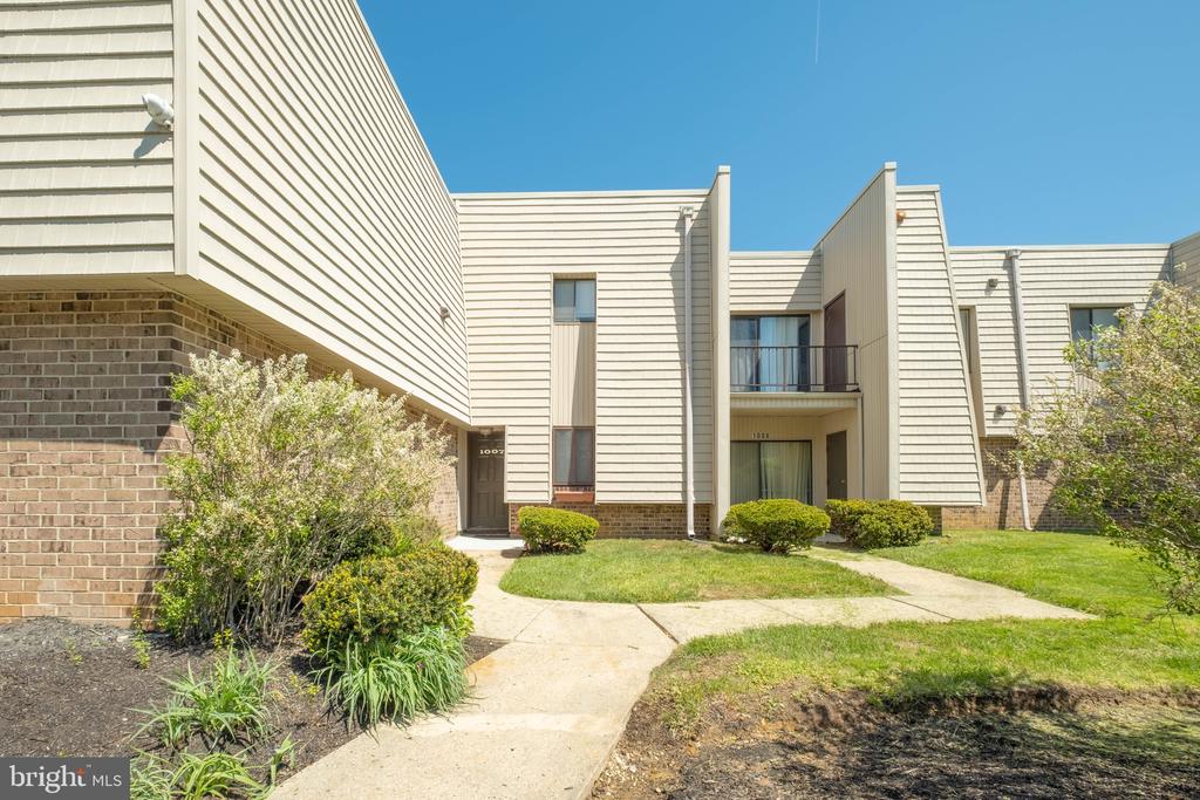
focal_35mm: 15
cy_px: 400
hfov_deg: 100.4
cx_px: 600
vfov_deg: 77.3
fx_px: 500
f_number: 8
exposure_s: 1/1500
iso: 160
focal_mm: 10
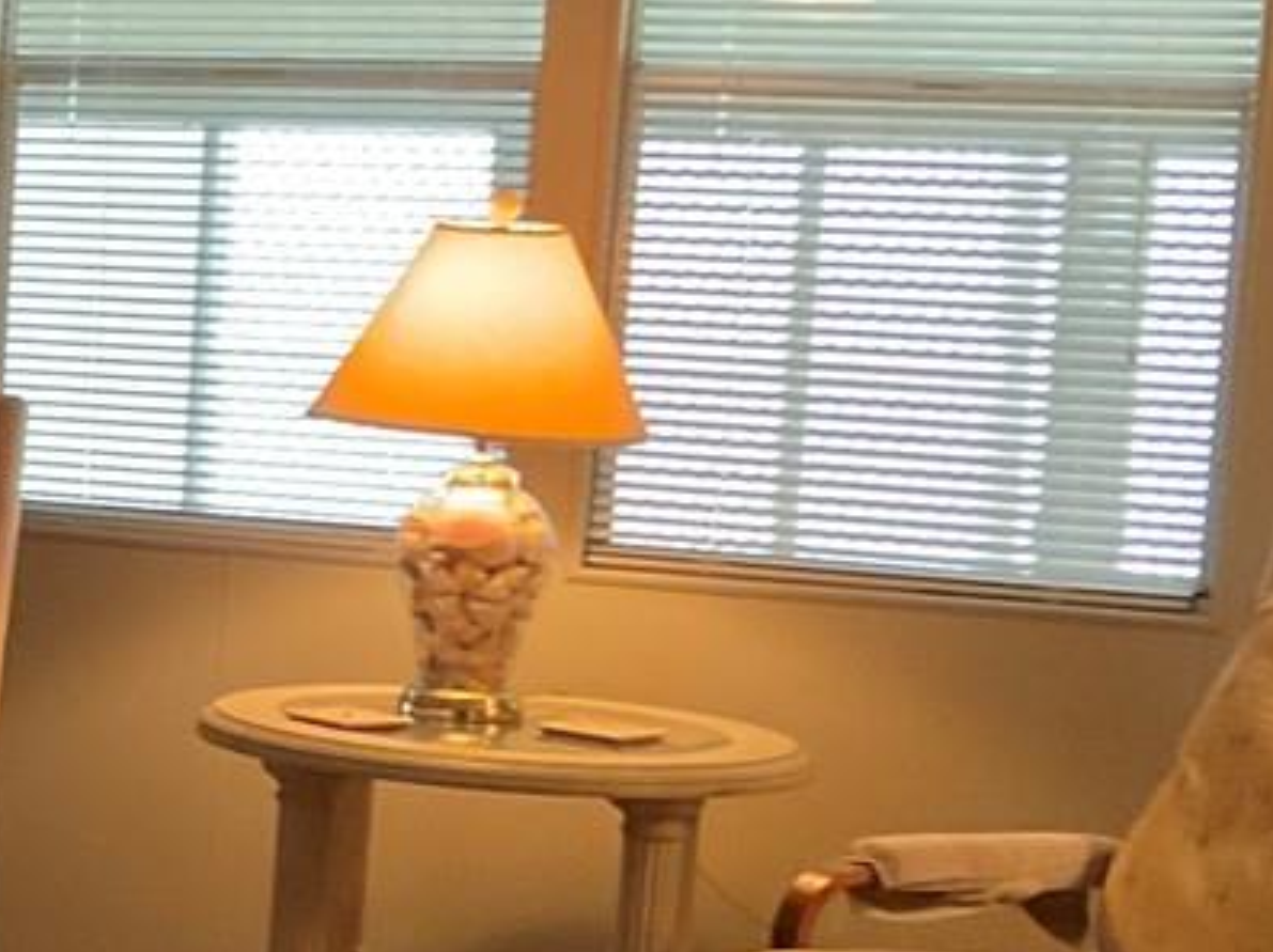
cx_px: -920
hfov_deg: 14.9
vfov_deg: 12.6
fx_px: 4299
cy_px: 625
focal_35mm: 117
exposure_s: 1/40
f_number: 1.8
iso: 250
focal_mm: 3
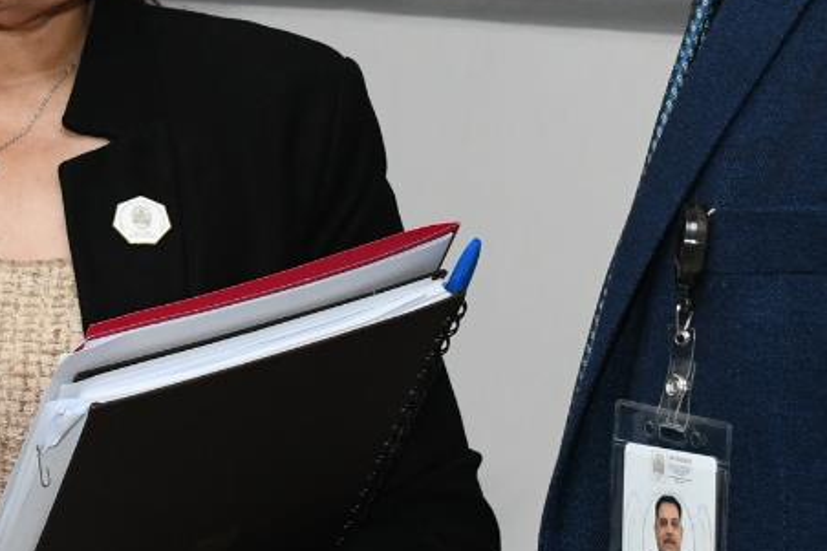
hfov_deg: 11.9
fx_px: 3950
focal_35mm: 172
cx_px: 99
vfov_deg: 7.9
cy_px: 27
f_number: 6.3
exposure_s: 1/200
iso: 2000
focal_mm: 32
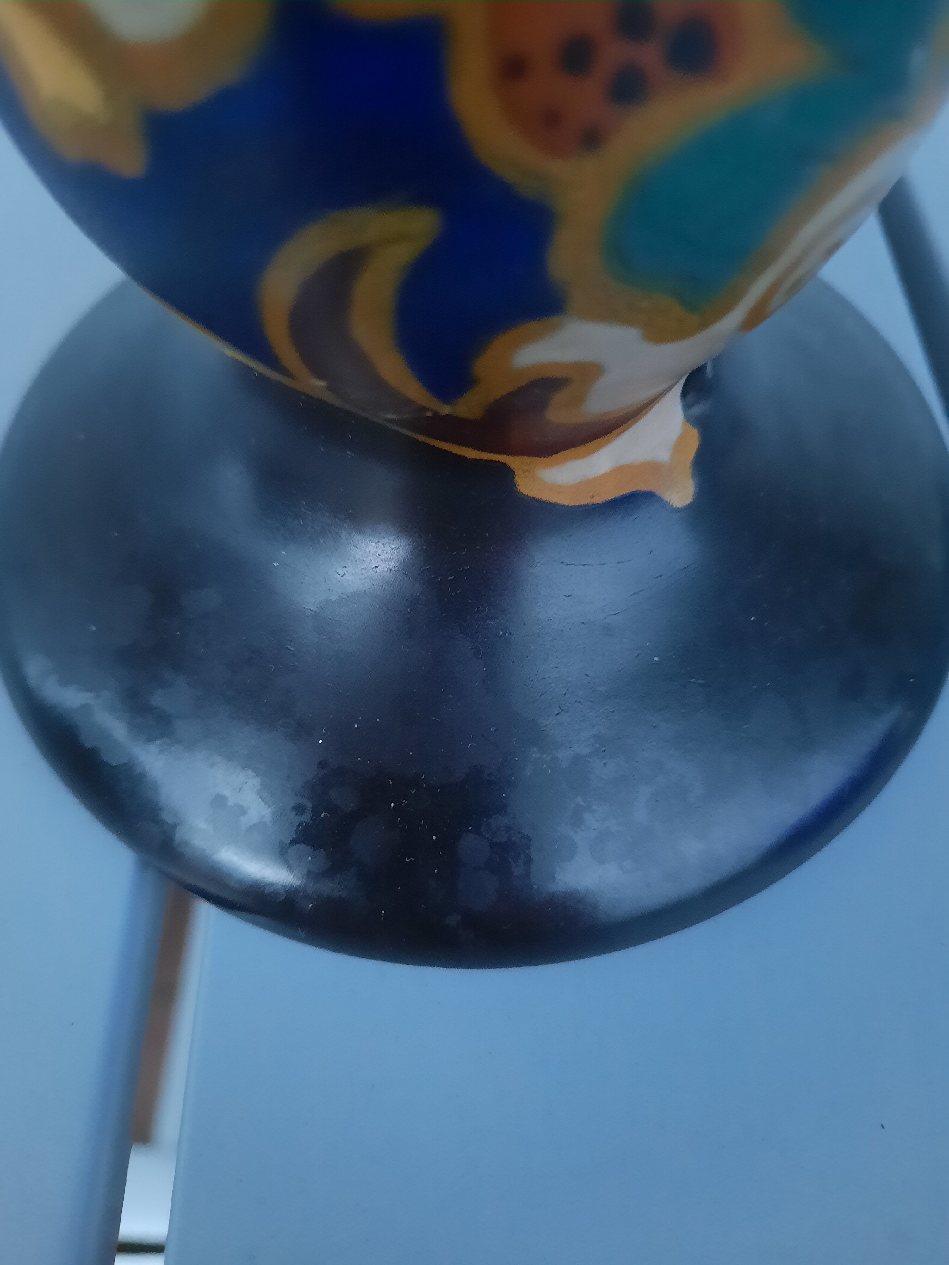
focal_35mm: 25
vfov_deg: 69.4
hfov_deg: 54.9
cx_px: 474
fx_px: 914
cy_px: 632
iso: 1250
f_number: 2
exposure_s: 1/10
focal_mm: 4.6
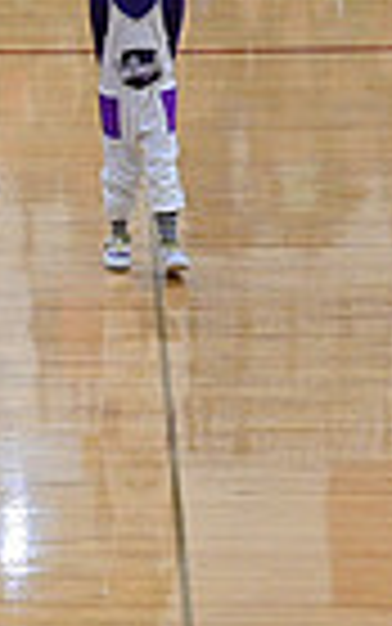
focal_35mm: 297
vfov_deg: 7.1
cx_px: -865
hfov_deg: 4.2
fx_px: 5071
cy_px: 97
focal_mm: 70
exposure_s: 1/400
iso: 4000
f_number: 4
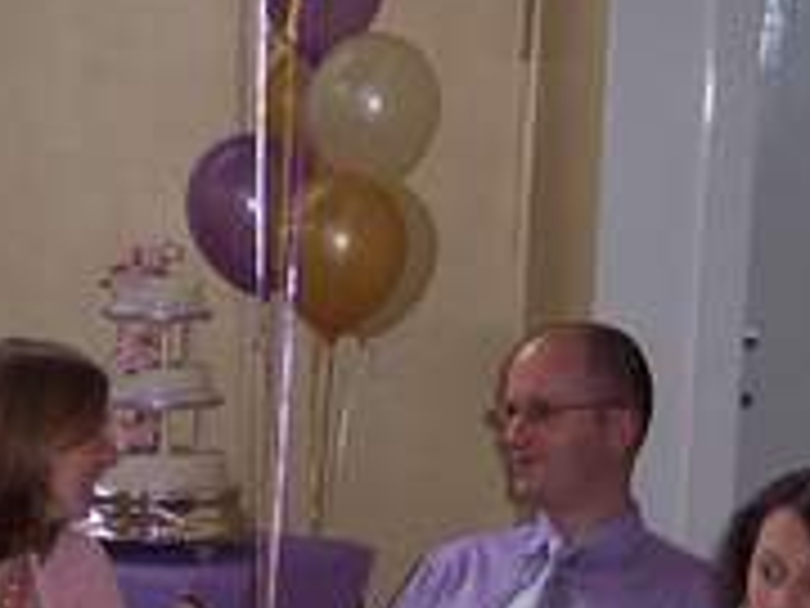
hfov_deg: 14.5
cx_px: 189
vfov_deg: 10.8
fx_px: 3159
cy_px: 662
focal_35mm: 135
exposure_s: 1/30
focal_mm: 8
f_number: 2.8
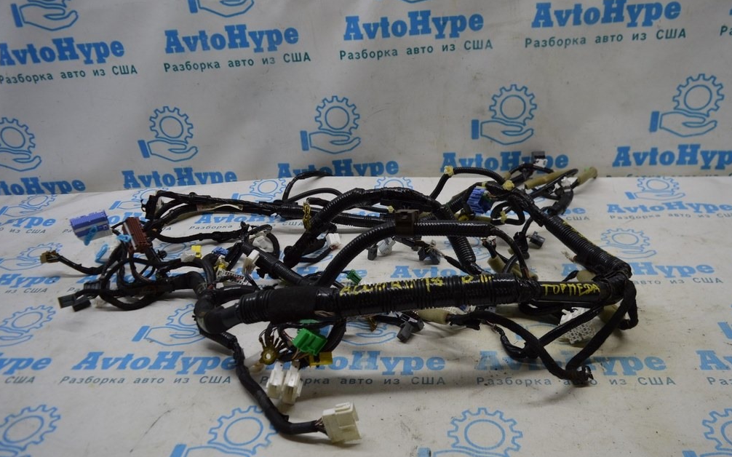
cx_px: 367
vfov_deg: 44.5
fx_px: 558
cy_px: 234
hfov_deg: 66.5
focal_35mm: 28
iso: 400
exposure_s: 1/80
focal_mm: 18
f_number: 4.5
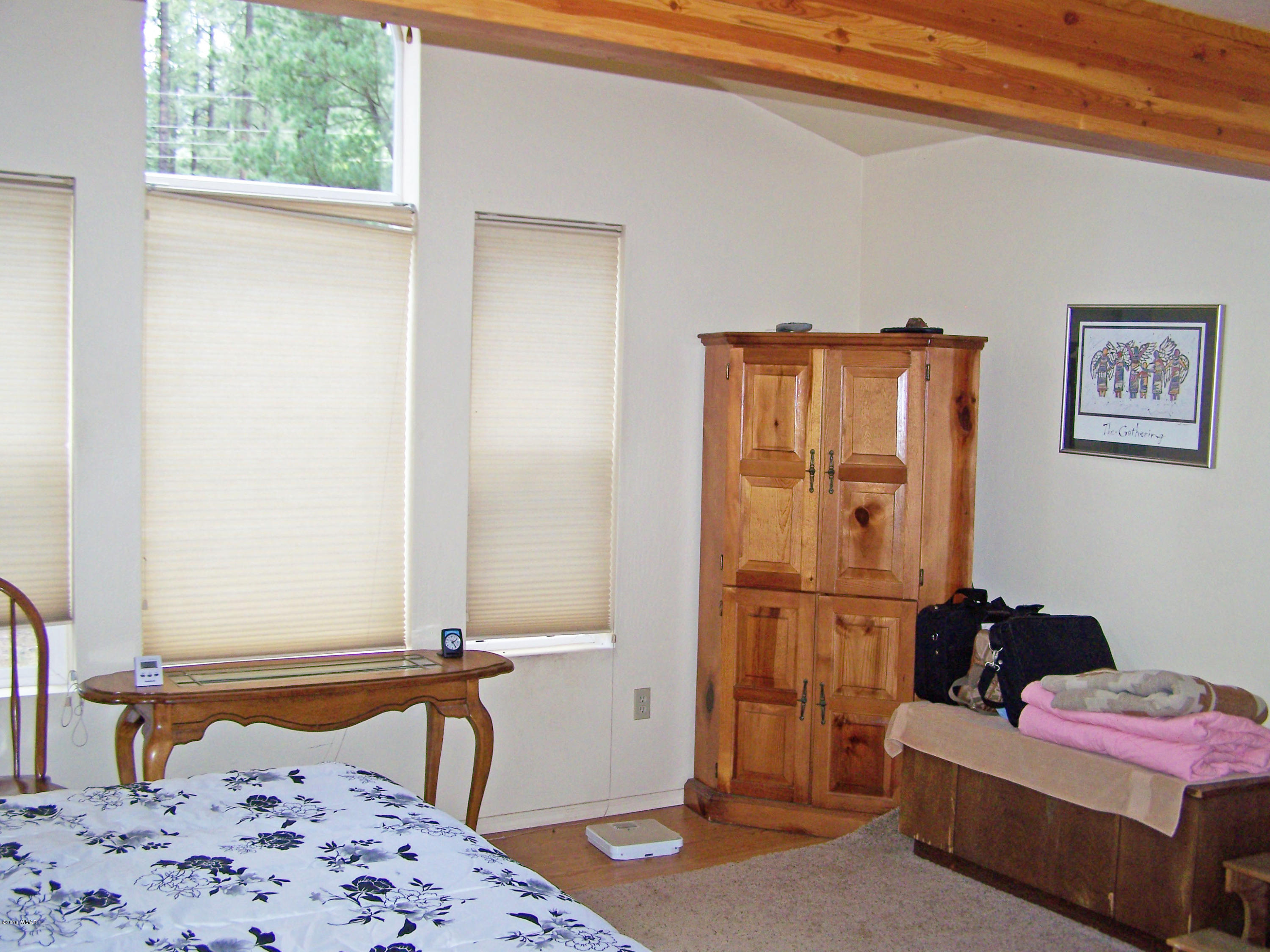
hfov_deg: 49.0
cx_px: 635
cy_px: 476
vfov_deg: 37.7
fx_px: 1394
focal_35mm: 38
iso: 80
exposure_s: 1/60
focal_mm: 6.3
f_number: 2.8
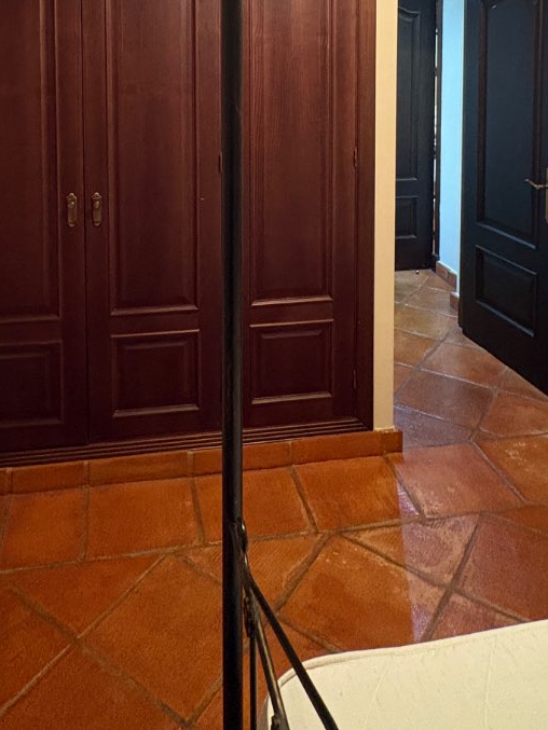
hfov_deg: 45.3
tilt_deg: -2.5
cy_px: 85
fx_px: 654
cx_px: 224
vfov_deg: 52.0
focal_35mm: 31
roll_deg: -0.3
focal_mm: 2.22
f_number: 2.2
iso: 640
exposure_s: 1/33
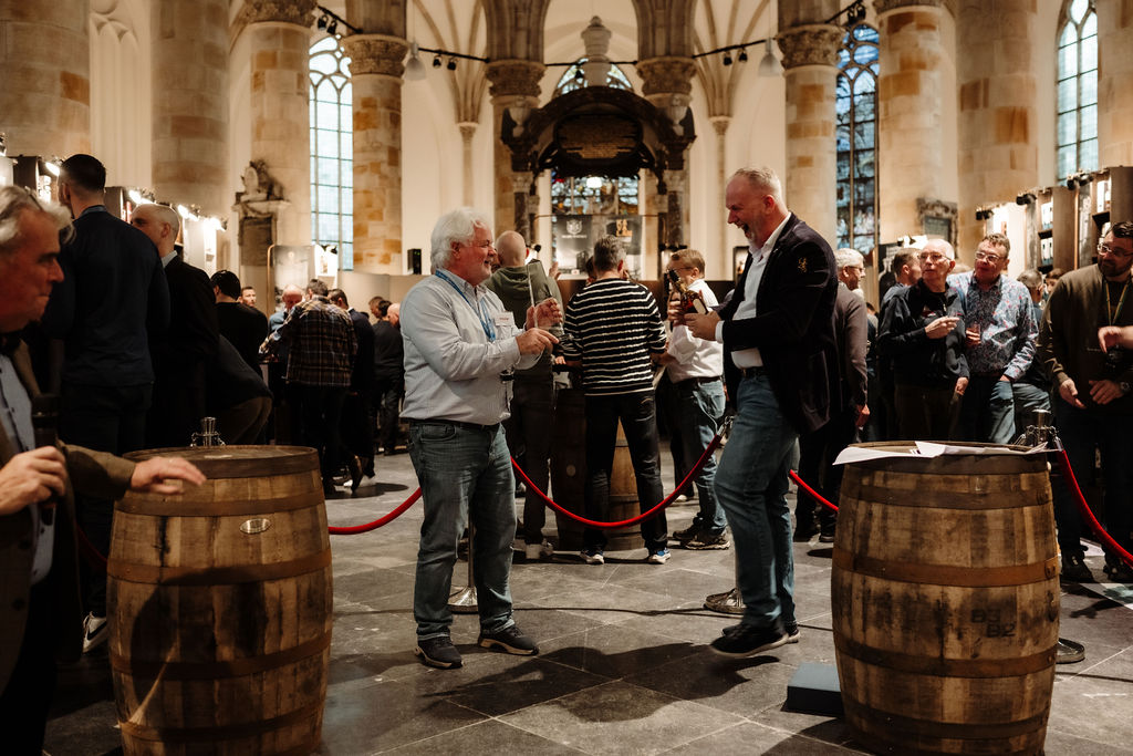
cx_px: 566
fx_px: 1102
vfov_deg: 37.9
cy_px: 378
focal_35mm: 35
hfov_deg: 54.4
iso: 1000
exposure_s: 1/100
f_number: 2.8
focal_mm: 35
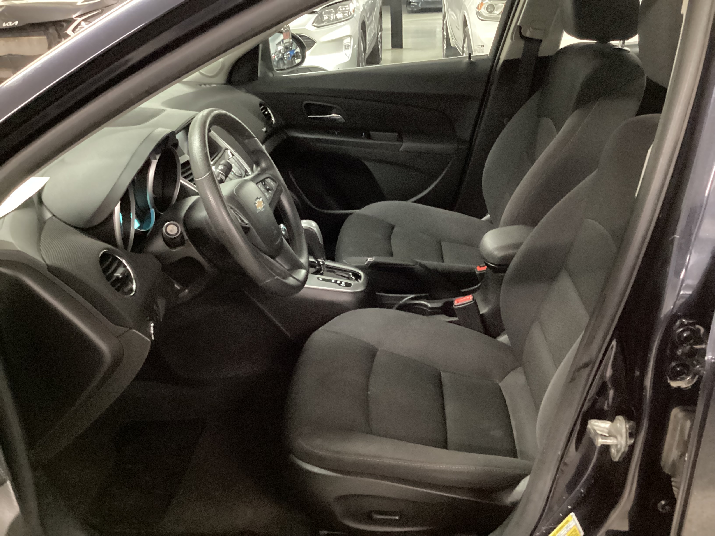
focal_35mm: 31
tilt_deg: -25.9
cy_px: 268
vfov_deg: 45.4
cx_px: 358
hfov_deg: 58.4
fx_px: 640
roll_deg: +2.5
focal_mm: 3.3
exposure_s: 1/15
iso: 640
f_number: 2.4
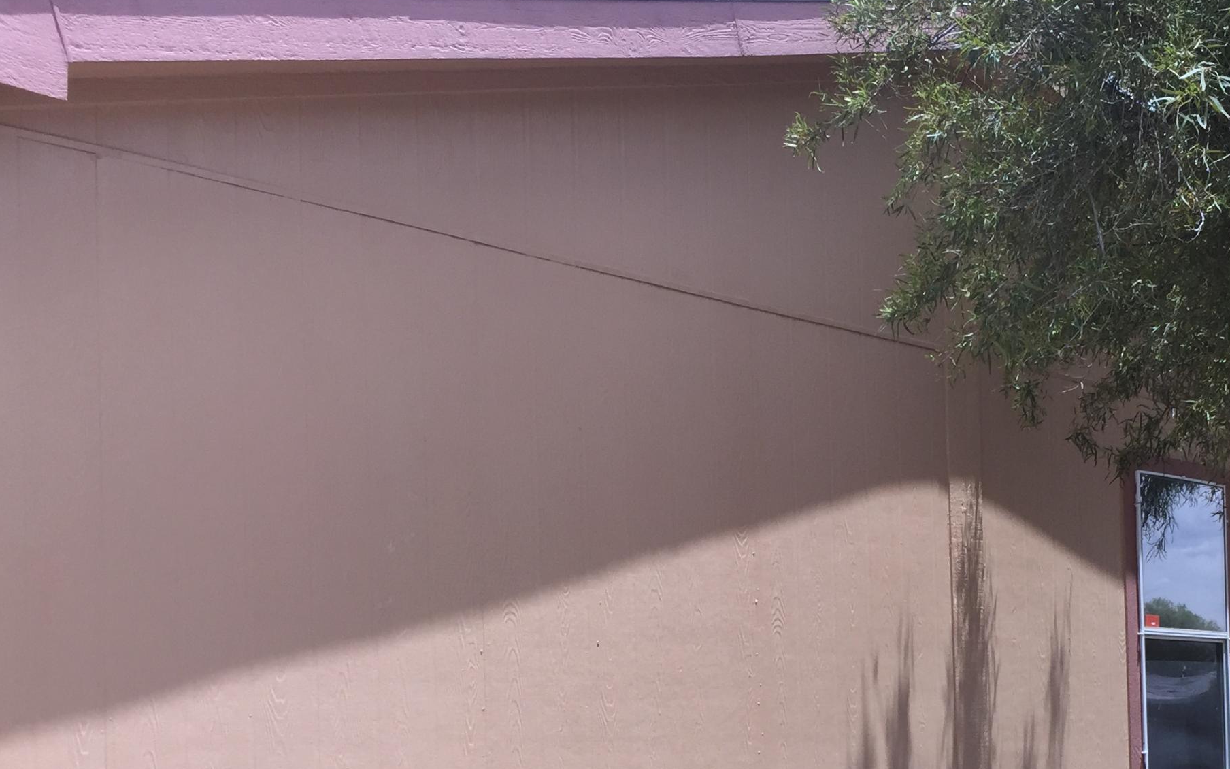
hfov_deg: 38.8
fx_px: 1710
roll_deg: +1.5
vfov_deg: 24.3
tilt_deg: +1.9
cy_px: 747
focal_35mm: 51
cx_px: 877
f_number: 2.2
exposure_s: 1/1647
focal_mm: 4.15
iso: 32
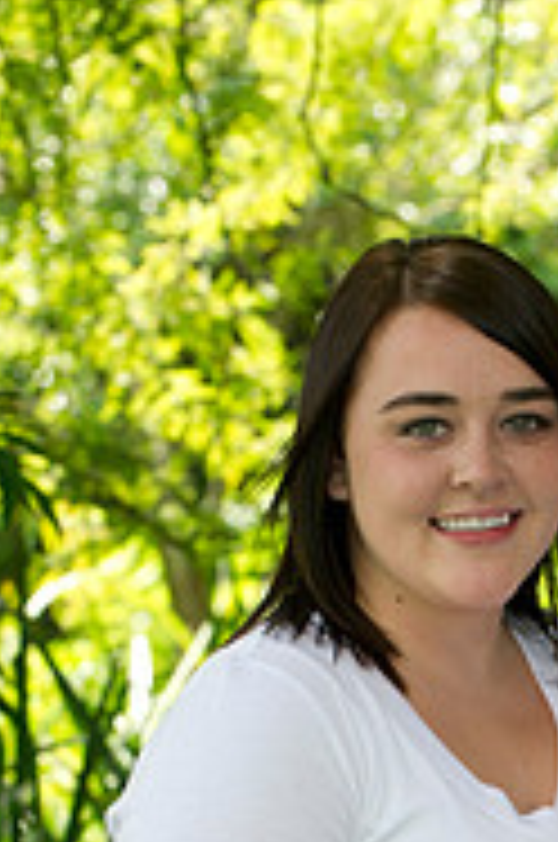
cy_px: 932
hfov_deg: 5.5
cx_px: 650
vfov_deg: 8.3
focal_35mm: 246
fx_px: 5740
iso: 320
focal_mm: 102
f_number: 5
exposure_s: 1/125
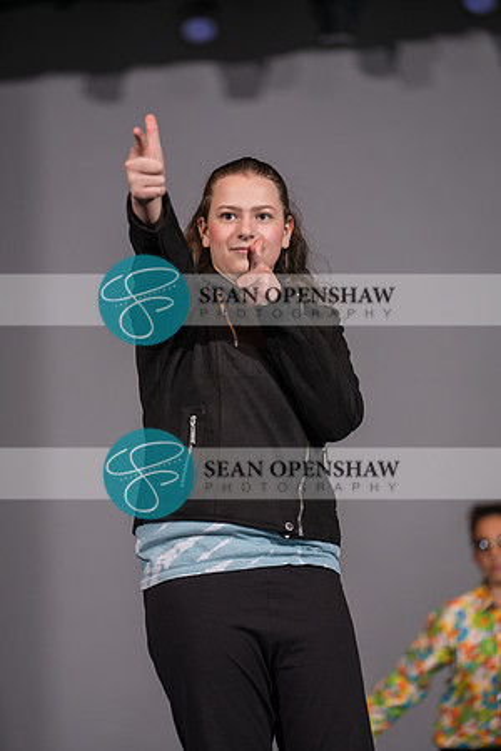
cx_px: 250
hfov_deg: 10.9
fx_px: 2630
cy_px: 376
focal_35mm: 126
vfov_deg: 16.3
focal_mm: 126
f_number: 2.8
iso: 400
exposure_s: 1/500
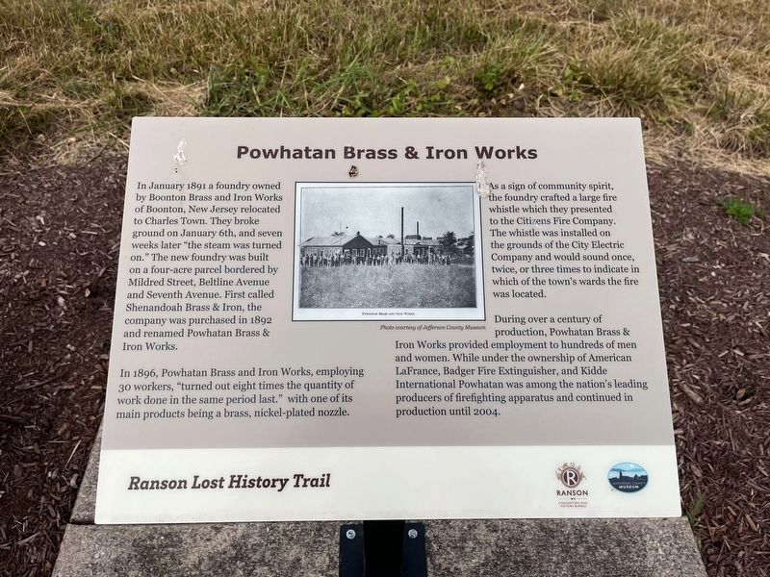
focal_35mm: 26
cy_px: 288
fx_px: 578
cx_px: 385
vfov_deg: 53.1
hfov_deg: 67.3
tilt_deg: -52.1
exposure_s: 1/4484
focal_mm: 5.1
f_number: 1.6
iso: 50
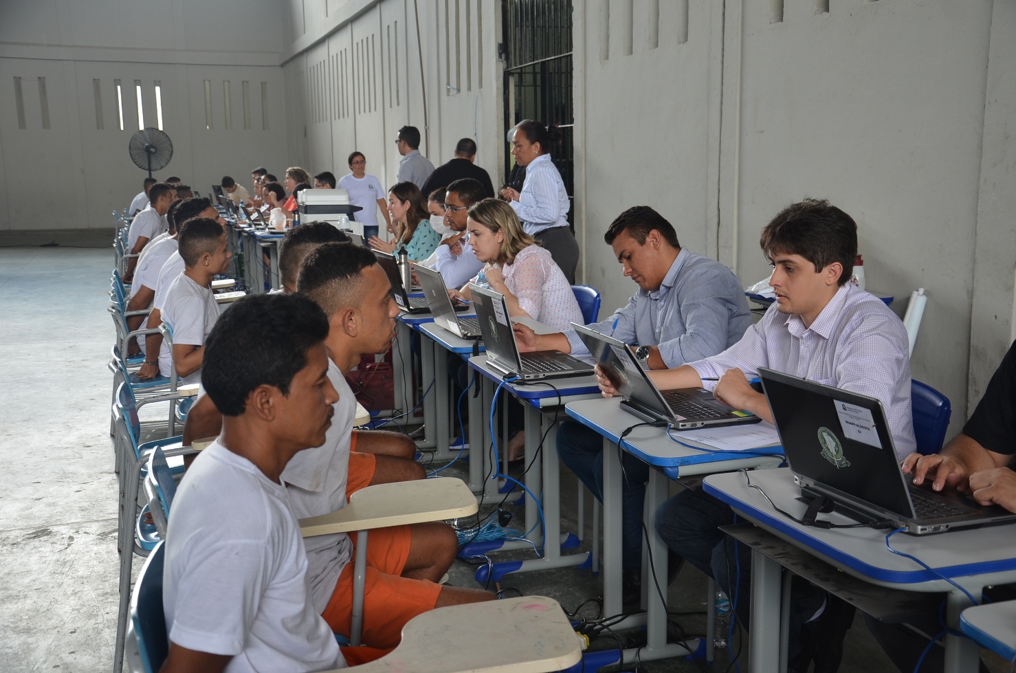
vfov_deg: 34.1
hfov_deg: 49.6
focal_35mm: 39
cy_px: 336
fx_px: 1098
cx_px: 508
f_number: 4
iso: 400
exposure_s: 1/60
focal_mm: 26
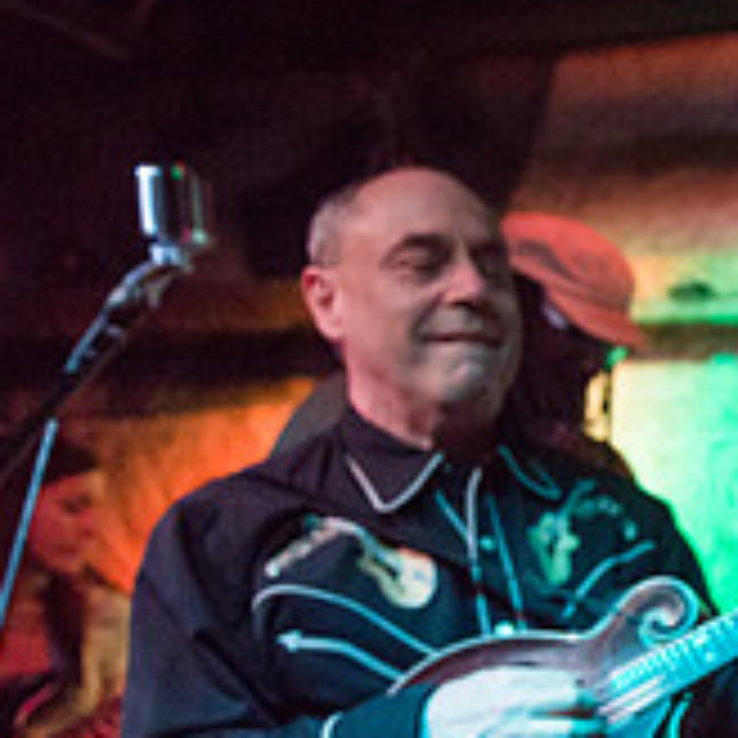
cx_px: 1251
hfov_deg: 19.3
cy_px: 587
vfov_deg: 23.6
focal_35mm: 72
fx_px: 1737
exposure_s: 1/400
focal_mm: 24
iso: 4000
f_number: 2.8
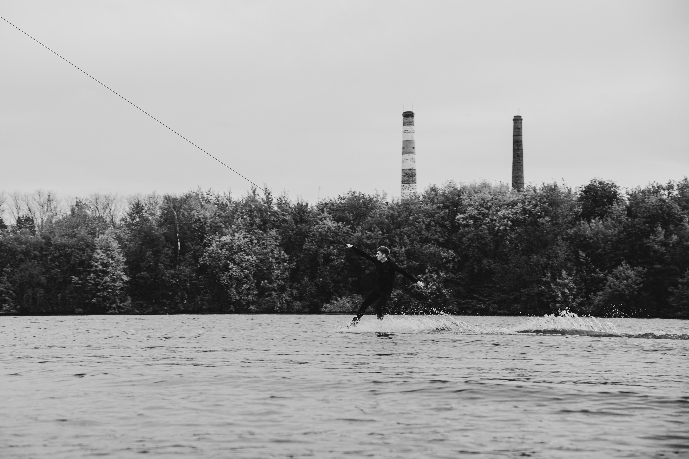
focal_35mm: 80
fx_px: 1537
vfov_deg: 17.0
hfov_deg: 25.3
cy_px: 213
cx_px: 320
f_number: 5
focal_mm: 50
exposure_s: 1/250
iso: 100
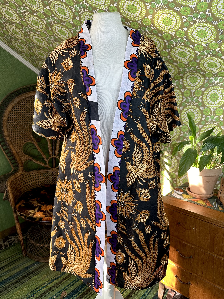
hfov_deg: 56.8
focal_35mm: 24
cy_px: 150
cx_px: 112
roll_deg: -0.9
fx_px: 207
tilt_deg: -10.6
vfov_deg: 71.6
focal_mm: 6.86
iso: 160
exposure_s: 1/100
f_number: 1.78
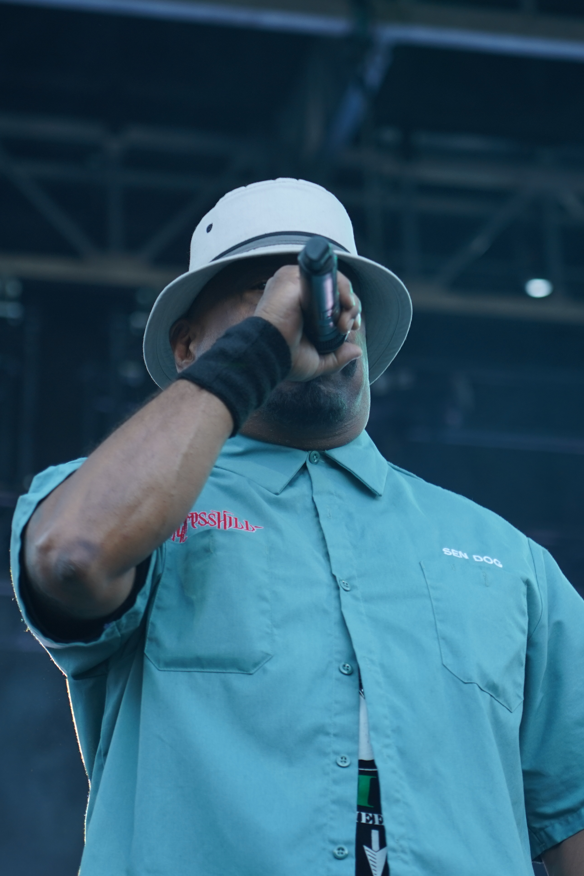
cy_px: 450
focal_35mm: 164
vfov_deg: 12.5
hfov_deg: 8.4
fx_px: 3990
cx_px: 324
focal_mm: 105
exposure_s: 1/125
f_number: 4
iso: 250
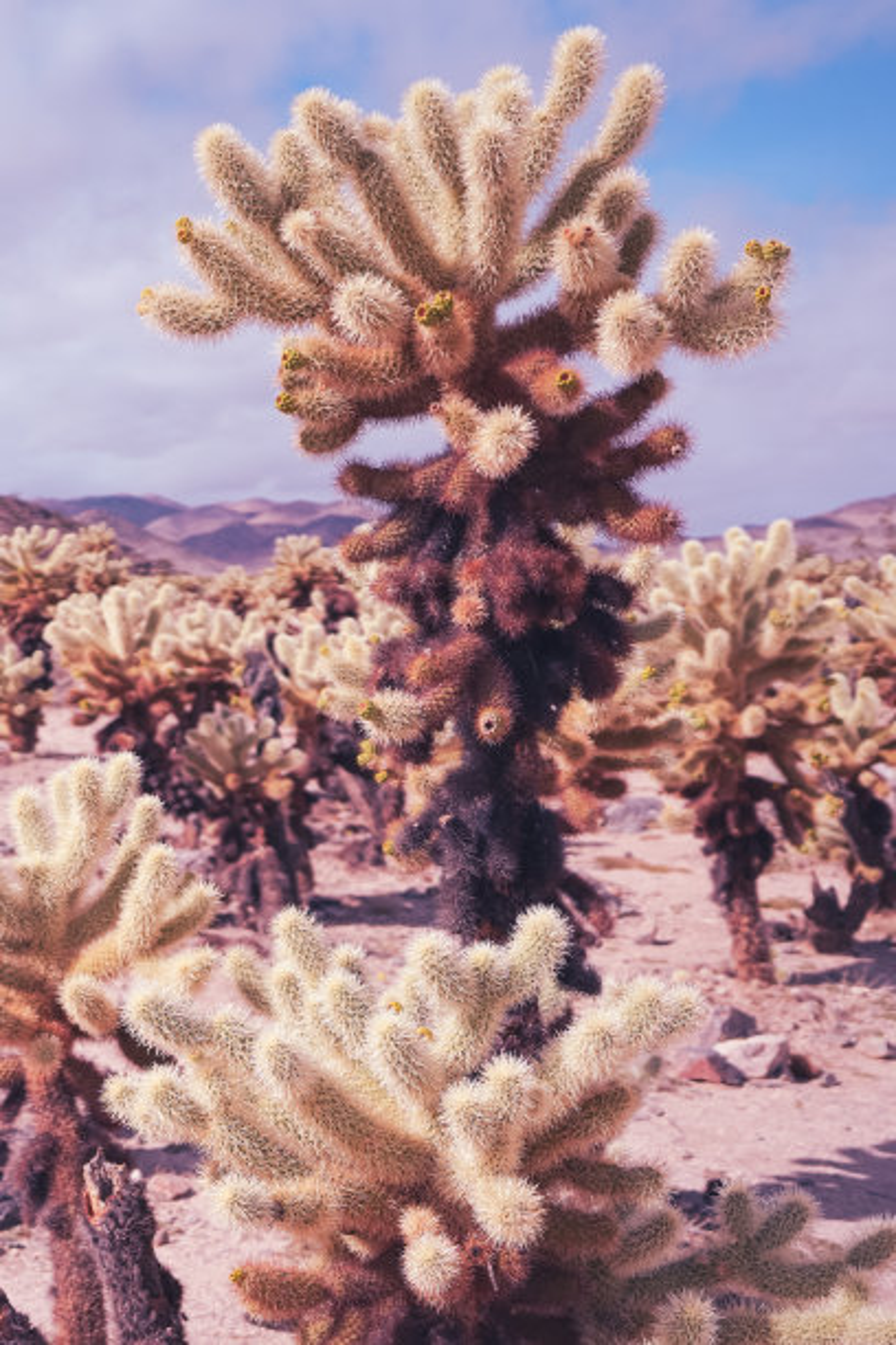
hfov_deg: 37.9
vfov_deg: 54.4
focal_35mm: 35
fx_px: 1307
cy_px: 672
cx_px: 448
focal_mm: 35
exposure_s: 1/8000
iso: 250
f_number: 2.8
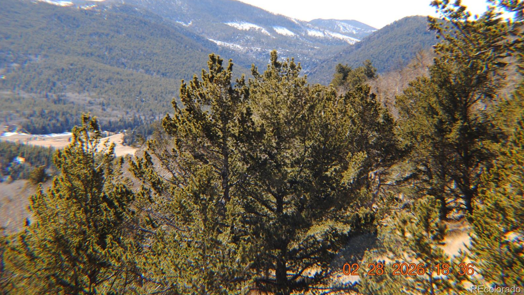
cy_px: 118
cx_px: 259
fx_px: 709
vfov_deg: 23.5
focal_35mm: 51
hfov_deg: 40.6
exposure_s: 1/160
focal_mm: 32
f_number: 6.3
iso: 100
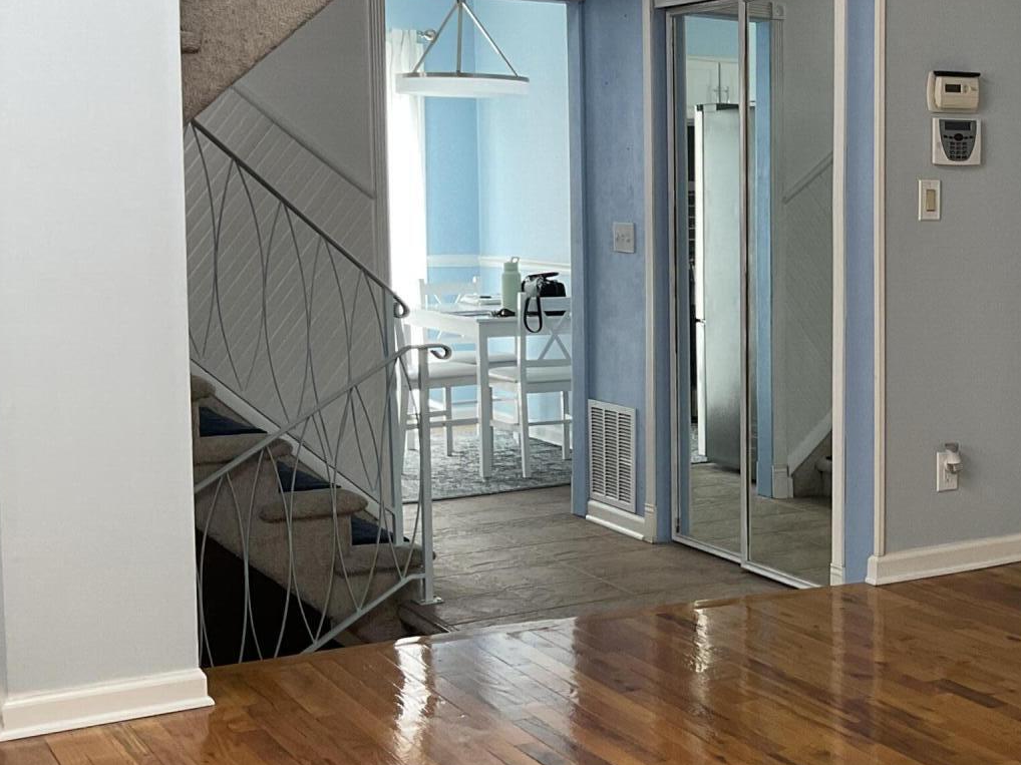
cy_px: 357
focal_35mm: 57
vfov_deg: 25.6
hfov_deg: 31.9
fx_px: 1681
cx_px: 947
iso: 50
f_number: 1.8
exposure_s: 1/60
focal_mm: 3
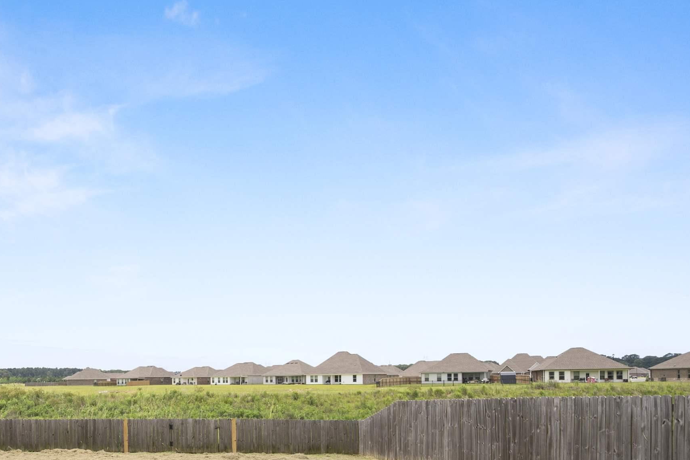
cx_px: 85
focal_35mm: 25
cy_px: 377
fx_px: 479
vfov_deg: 48.0
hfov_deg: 61.7
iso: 200
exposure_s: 1/320
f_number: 10
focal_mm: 14
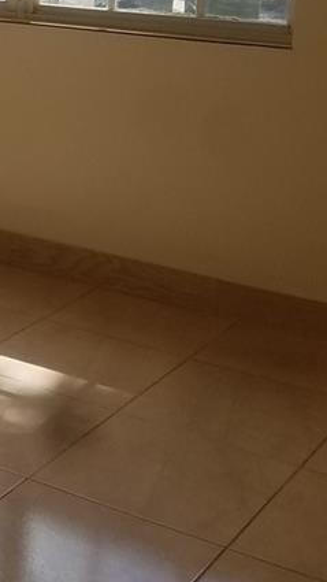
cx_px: -129
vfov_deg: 25.4
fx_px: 1233
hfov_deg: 14.3
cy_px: 23
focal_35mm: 80
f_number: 1.7
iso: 50
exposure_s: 1/596
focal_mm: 4.2
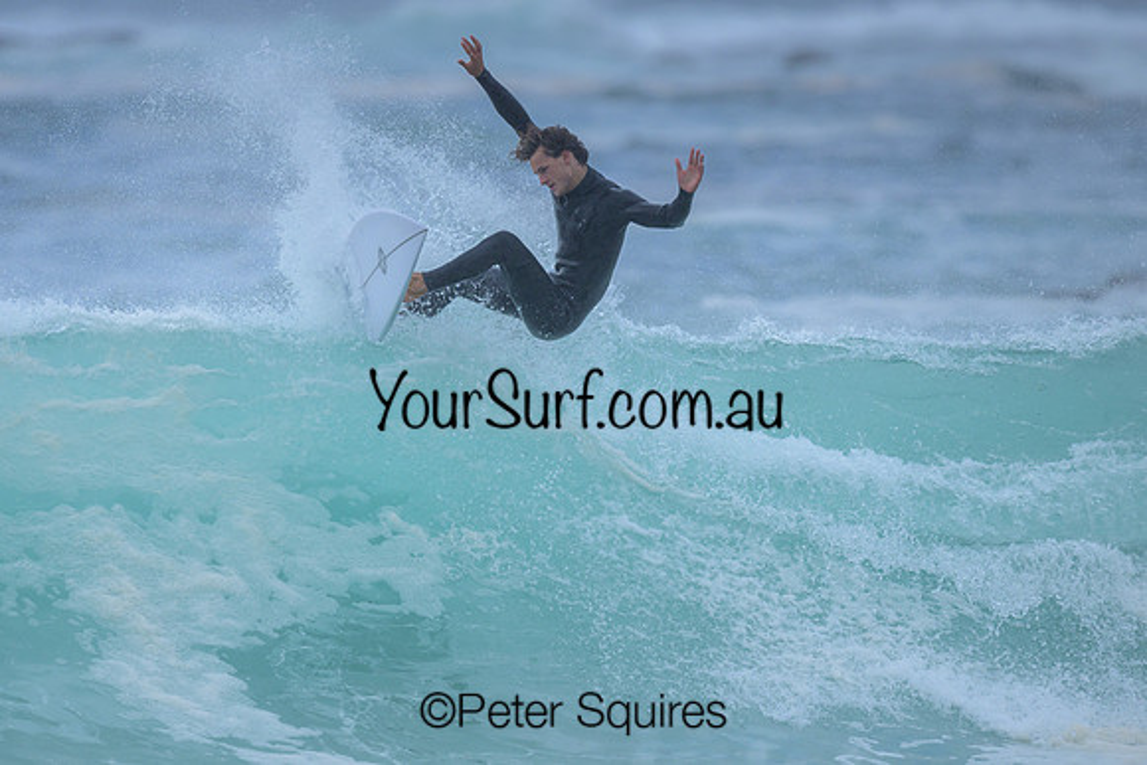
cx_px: 388
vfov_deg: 1.3
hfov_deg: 1.9
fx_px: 33757
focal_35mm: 1059
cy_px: 506
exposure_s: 1/2000
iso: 360
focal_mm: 800
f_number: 6.3
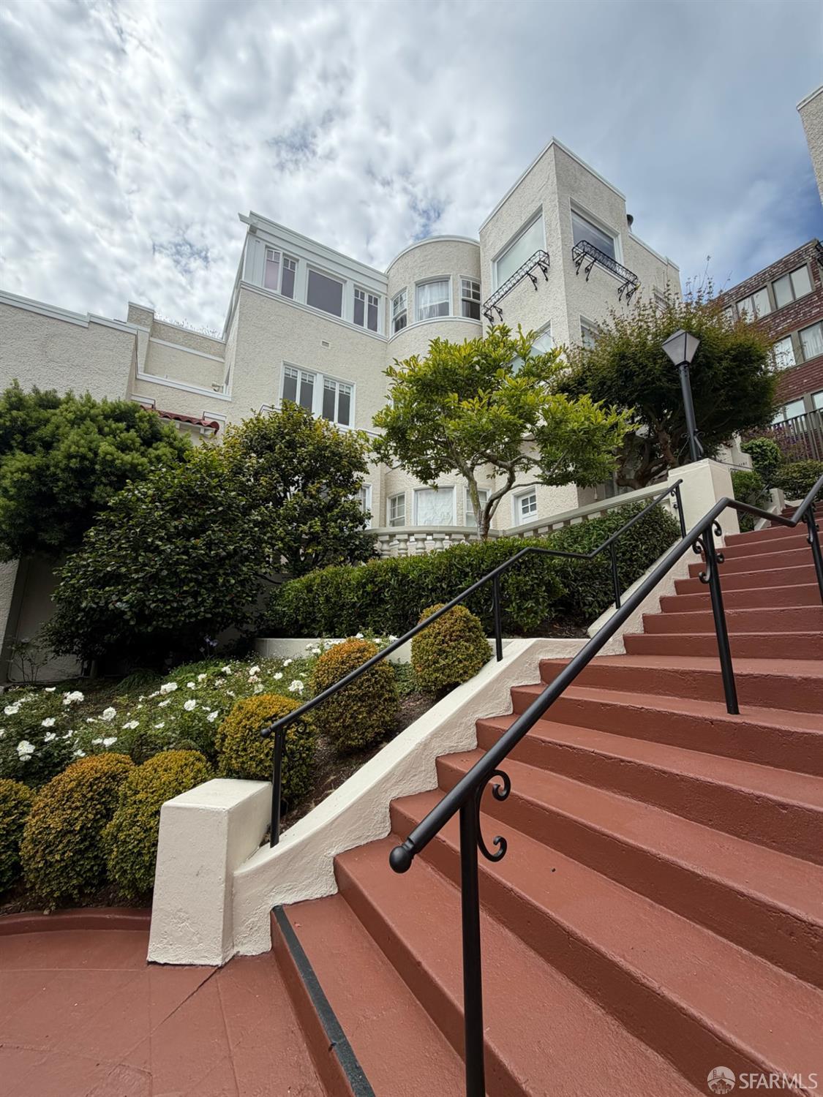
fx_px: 444
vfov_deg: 102.1
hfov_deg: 85.7
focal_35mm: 14
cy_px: 548
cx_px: 412
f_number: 2.2
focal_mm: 2.22
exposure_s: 1/770
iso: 20
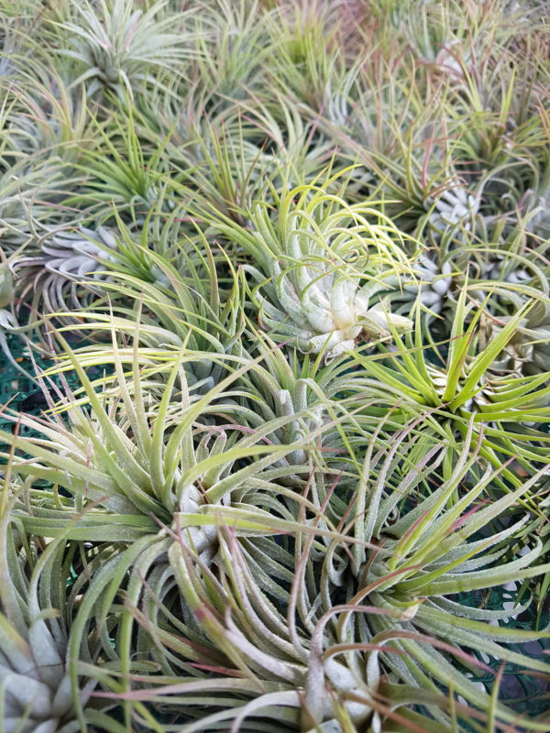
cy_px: 366
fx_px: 551
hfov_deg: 53.1
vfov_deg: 67.3
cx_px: 275
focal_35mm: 26
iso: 50
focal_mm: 4.2
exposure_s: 1/262
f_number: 1.7
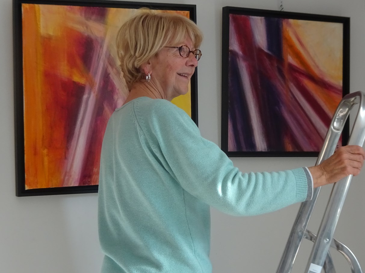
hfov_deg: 25.7
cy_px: 134
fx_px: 801
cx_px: 193
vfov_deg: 19.4
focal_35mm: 76
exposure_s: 1/80
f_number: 4.5
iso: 250
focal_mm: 10.95
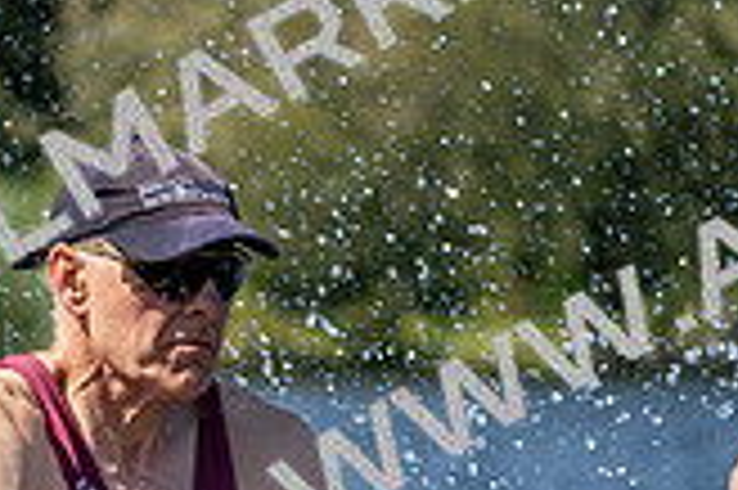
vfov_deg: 1.9
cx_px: -58
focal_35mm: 709
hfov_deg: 2.9
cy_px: 605
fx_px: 14520
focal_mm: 200
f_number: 5.6
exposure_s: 1/2000
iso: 200
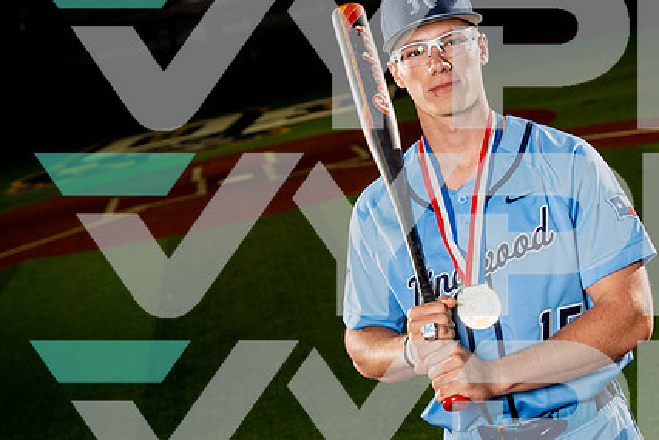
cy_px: 235
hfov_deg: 21.4
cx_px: 428
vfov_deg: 14.4
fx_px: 1740
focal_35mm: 95
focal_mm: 70
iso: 800
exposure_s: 1/250
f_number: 5.6
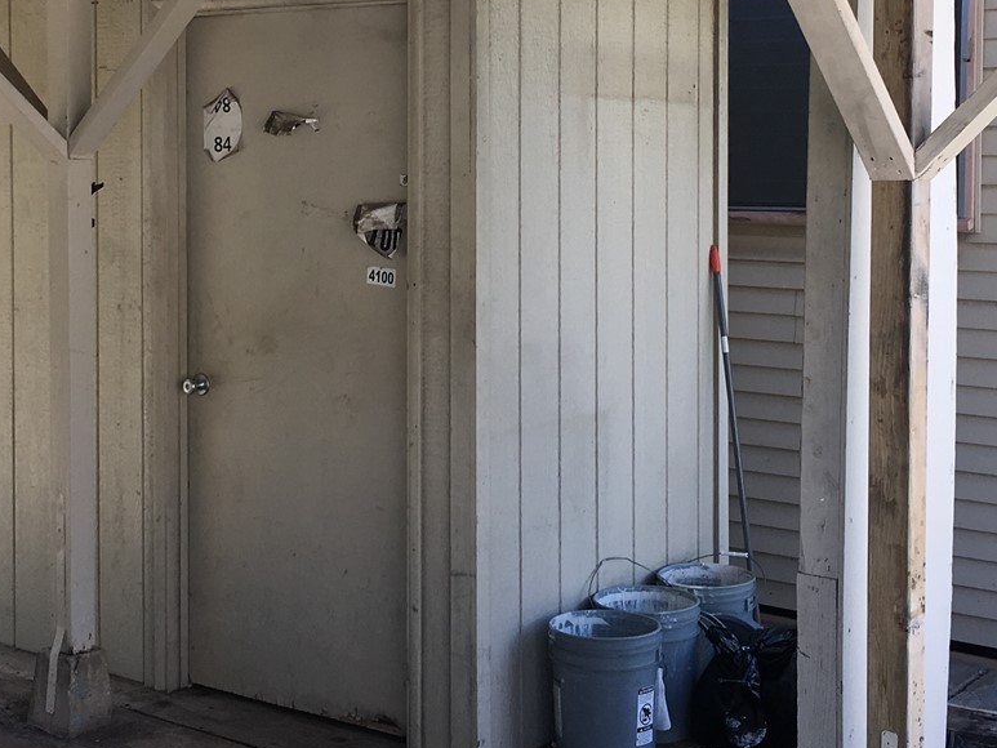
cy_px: 187
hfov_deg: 32.0
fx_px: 1728
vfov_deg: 24.2
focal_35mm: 60
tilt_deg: -0.9
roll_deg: -0.7
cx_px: 379
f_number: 2.2
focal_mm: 4.15
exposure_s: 1/320
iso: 25
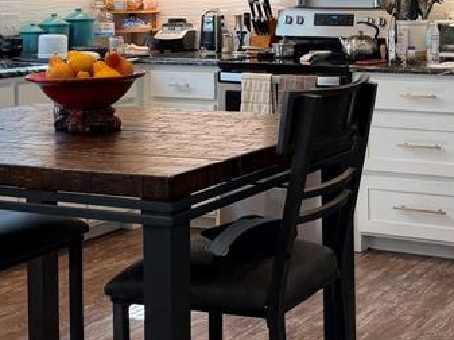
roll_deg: +0.0
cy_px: 35
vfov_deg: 19.8
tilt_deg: -3.9
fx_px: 956
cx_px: 404
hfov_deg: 25.9
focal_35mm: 73
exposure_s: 1/120
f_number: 1.78
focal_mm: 6.76
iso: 125
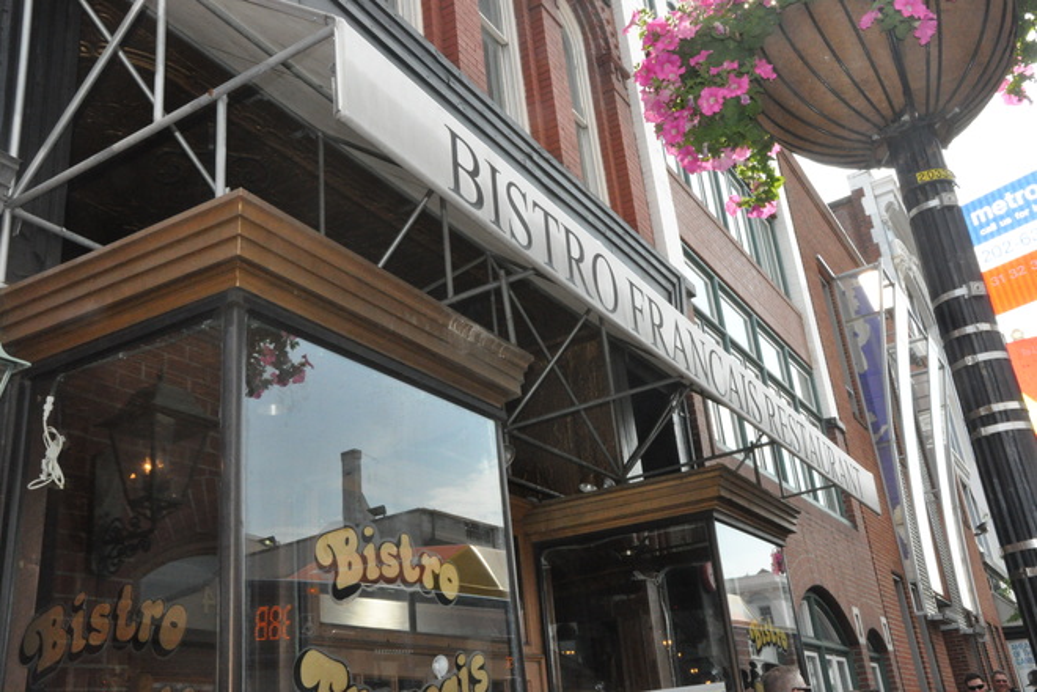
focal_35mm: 36
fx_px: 1037
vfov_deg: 36.9
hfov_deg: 53.1
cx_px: 518
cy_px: 346
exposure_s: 1/200
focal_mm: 24
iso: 2500
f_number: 25
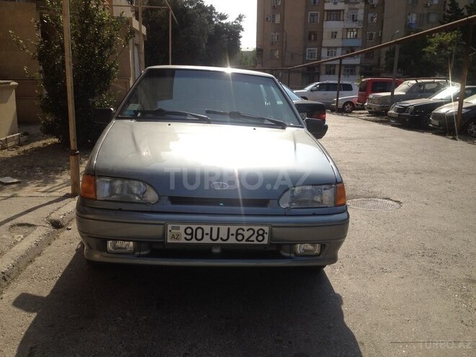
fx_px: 481
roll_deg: -0.1
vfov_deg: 40.7
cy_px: 178
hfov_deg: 52.6
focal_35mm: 35
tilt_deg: -14.8
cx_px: 238
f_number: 2.4
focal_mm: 4.28
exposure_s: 1/1623
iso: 50
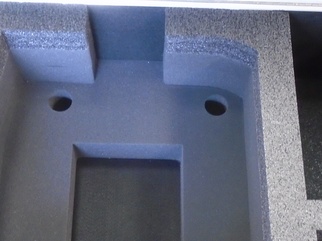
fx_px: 493
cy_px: 201
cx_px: 180
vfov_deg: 26.9
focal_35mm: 53
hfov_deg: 36.1
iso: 400
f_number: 3.2
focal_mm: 4.6
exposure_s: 1/10
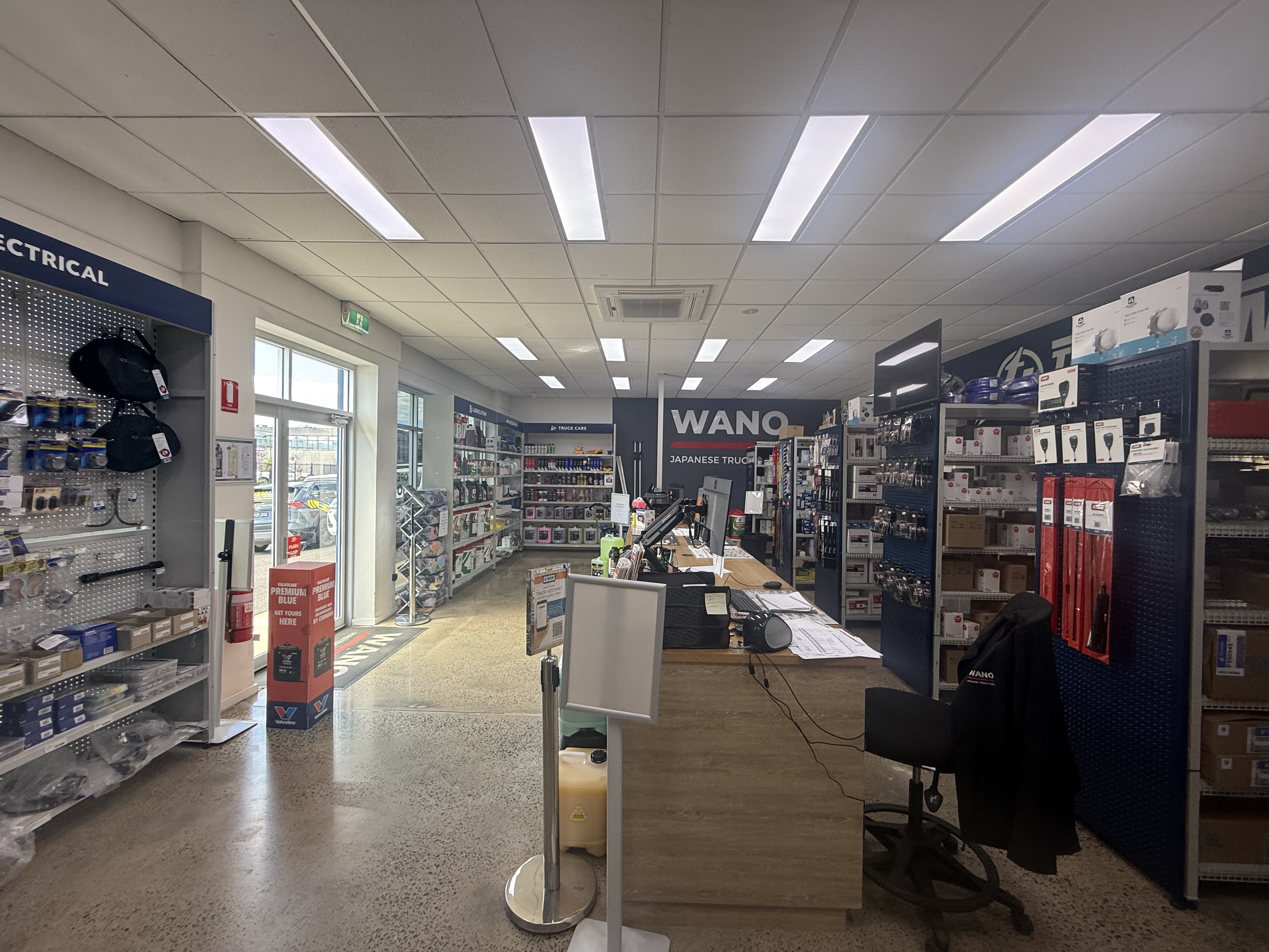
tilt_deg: +1.1
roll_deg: +0.1
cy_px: 476
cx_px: 634
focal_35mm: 14
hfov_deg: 102.1
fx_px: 513
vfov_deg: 85.7
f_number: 2.2
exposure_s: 1/100
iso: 80
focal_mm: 2.22
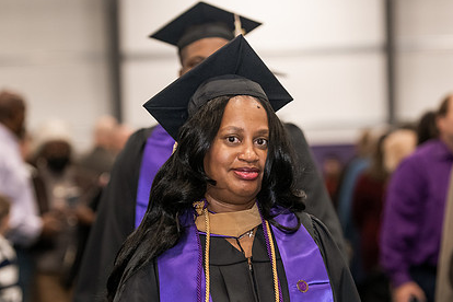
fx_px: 1975
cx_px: 246
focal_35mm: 157
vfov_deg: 8.7
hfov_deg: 13.1
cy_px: 199
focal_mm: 112
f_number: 3.2
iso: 2000
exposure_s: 1/200
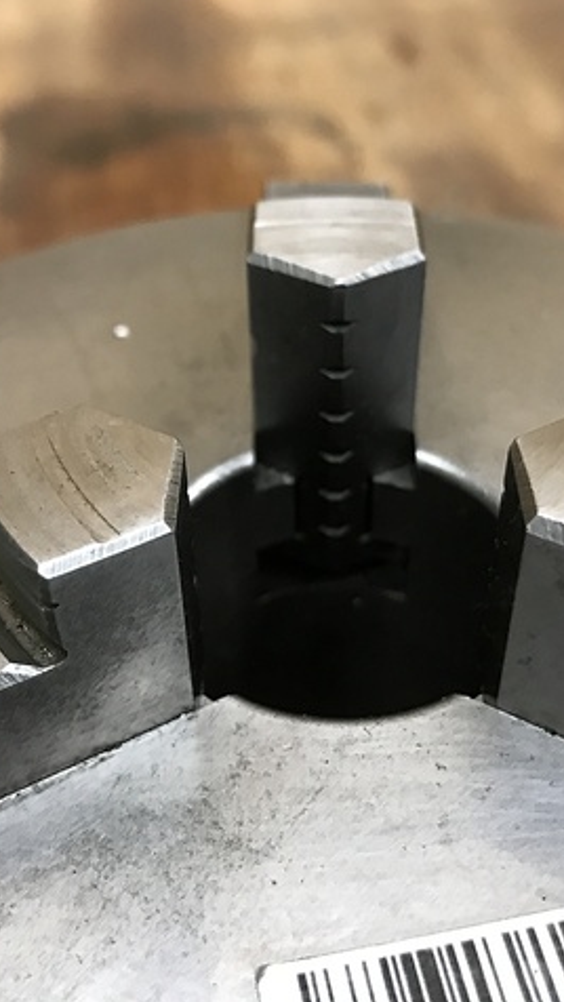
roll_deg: -1.2
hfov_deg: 29.0
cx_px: 305
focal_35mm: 41
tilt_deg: -42.1
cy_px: 499
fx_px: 1089
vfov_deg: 49.4
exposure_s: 1/15
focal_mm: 3.99
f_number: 1.8
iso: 64
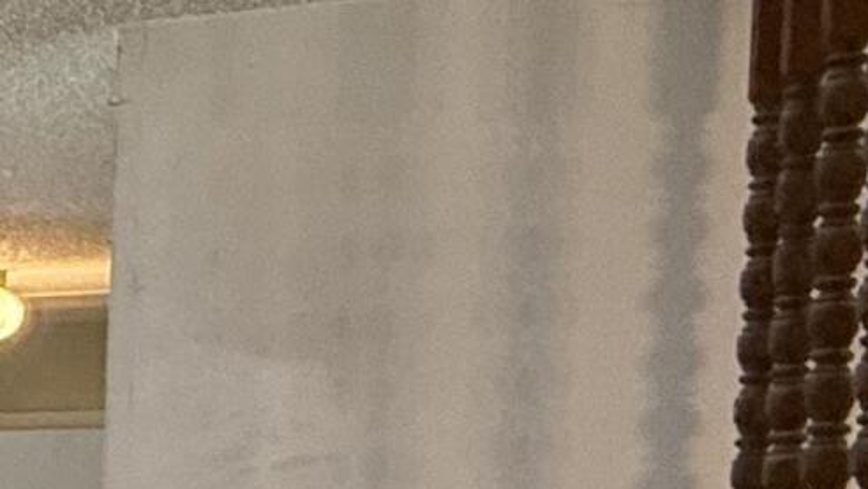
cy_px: 630
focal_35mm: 93
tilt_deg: -2.1
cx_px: -1108
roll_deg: +0.0
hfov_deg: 15.3
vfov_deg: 12.6
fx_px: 2141
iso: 320
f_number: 2.2
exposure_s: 1/120
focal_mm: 2.22
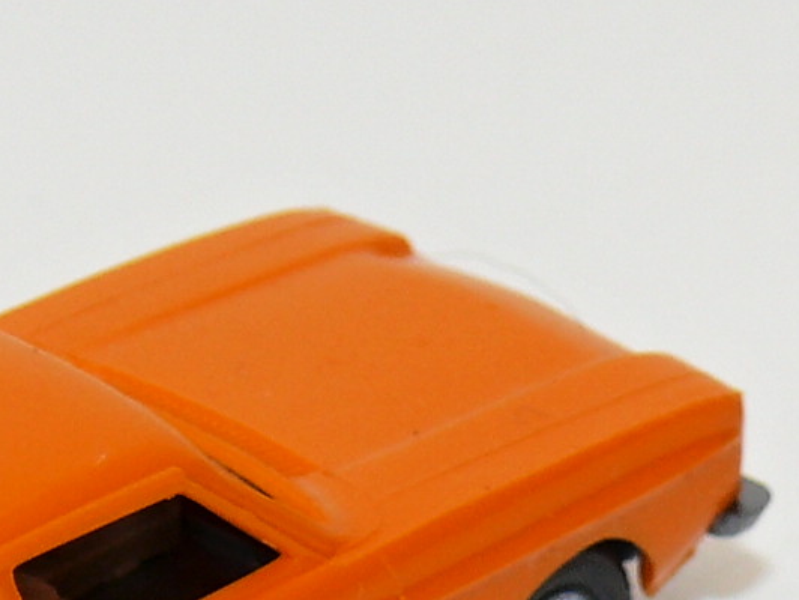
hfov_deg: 4.6
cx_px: -36
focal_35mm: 433
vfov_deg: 3.4
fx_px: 9994
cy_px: 576
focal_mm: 17
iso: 100
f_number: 4
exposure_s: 1/30
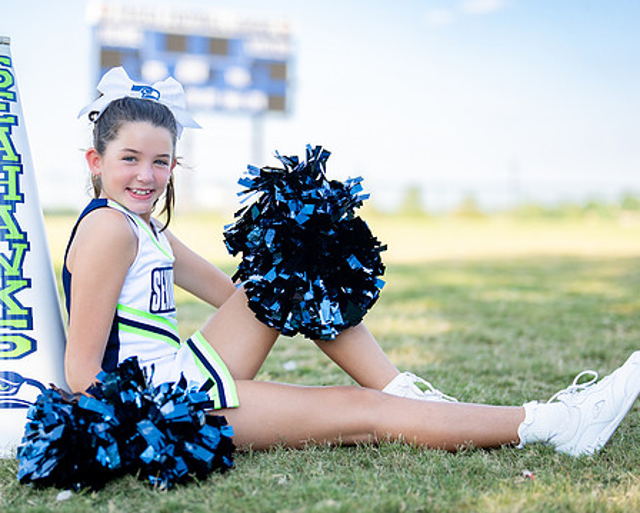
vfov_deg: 19.4
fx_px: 1497
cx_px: 248
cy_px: 252
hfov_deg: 24.1
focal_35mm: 79
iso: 100
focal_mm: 50
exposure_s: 1/2500
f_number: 1.2
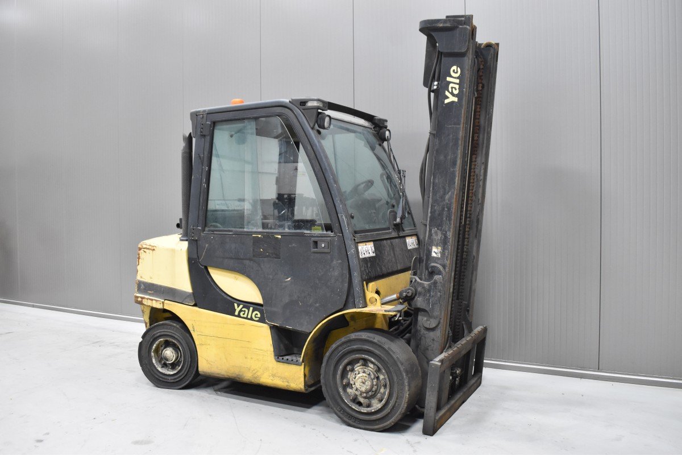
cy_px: 228
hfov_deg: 61.9
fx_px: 568
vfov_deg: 43.6
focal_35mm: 30
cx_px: 341
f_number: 5
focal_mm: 20
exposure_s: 1/25
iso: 1600
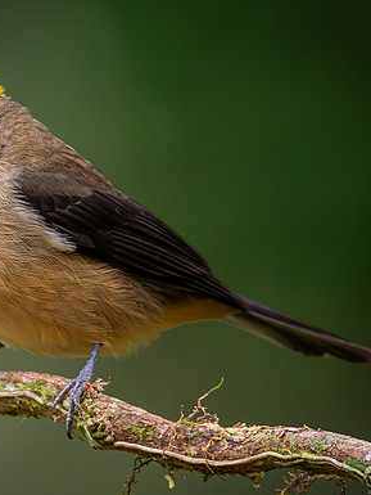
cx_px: -186
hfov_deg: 0.9
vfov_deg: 1.2
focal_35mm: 1675
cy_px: 239
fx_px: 23923
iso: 2800
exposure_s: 1/320
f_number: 6.3
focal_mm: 560
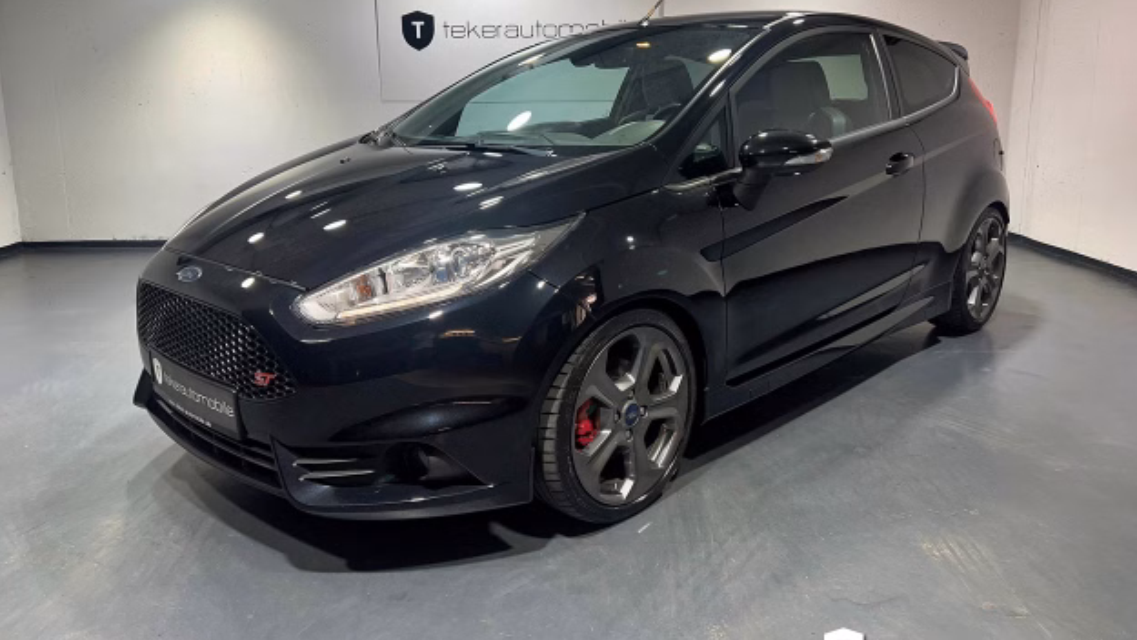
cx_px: 560
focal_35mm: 29
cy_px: 253
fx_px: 875
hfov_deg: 66.0
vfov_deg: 40.0
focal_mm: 5.7
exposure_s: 1/100
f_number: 1.5
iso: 64
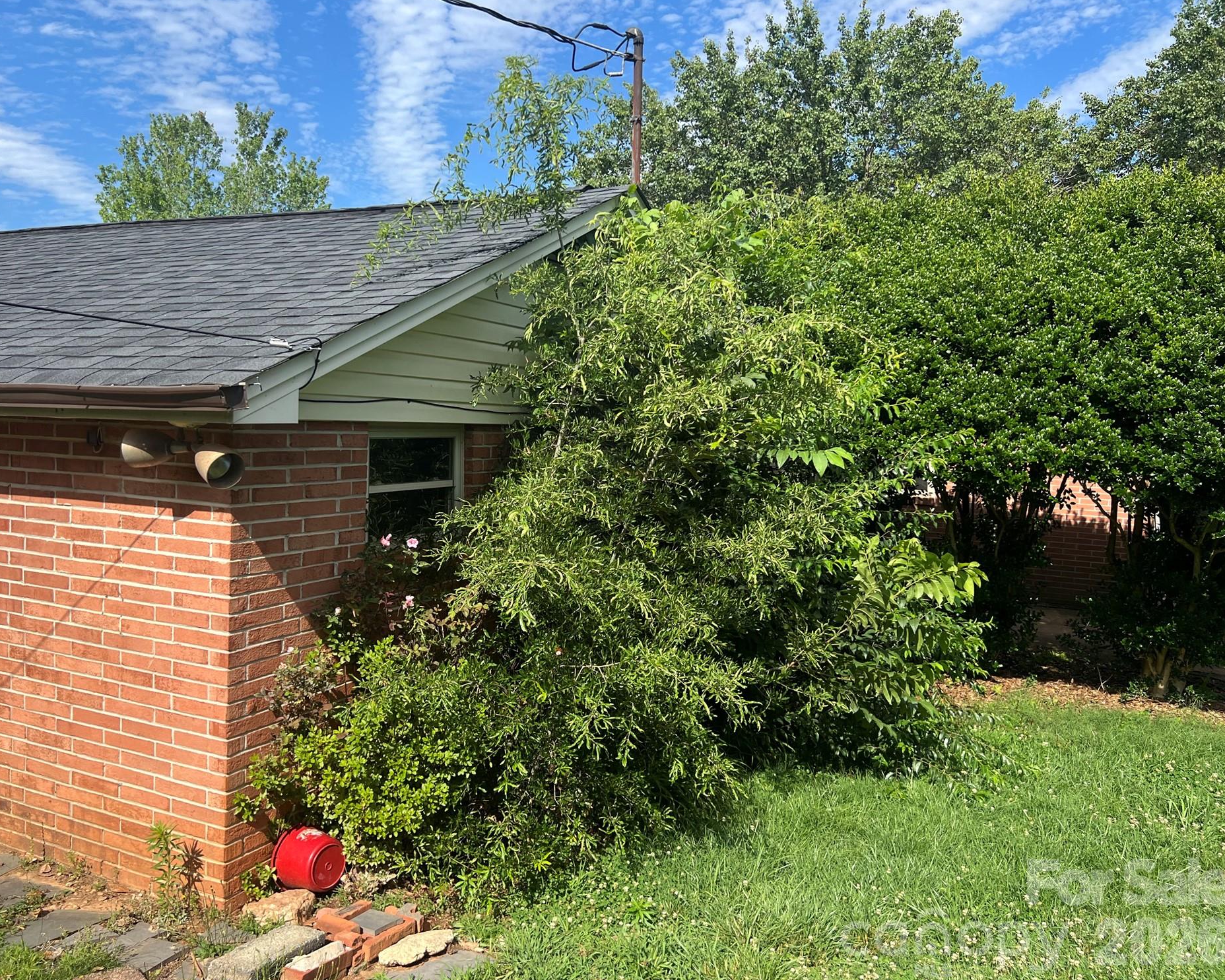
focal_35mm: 28
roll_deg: -2.5
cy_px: 482
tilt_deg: -8.0
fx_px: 1015
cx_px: 562
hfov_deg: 62.1
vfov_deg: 51.5
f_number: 1.5
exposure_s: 1/2513
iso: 50
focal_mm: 5.7
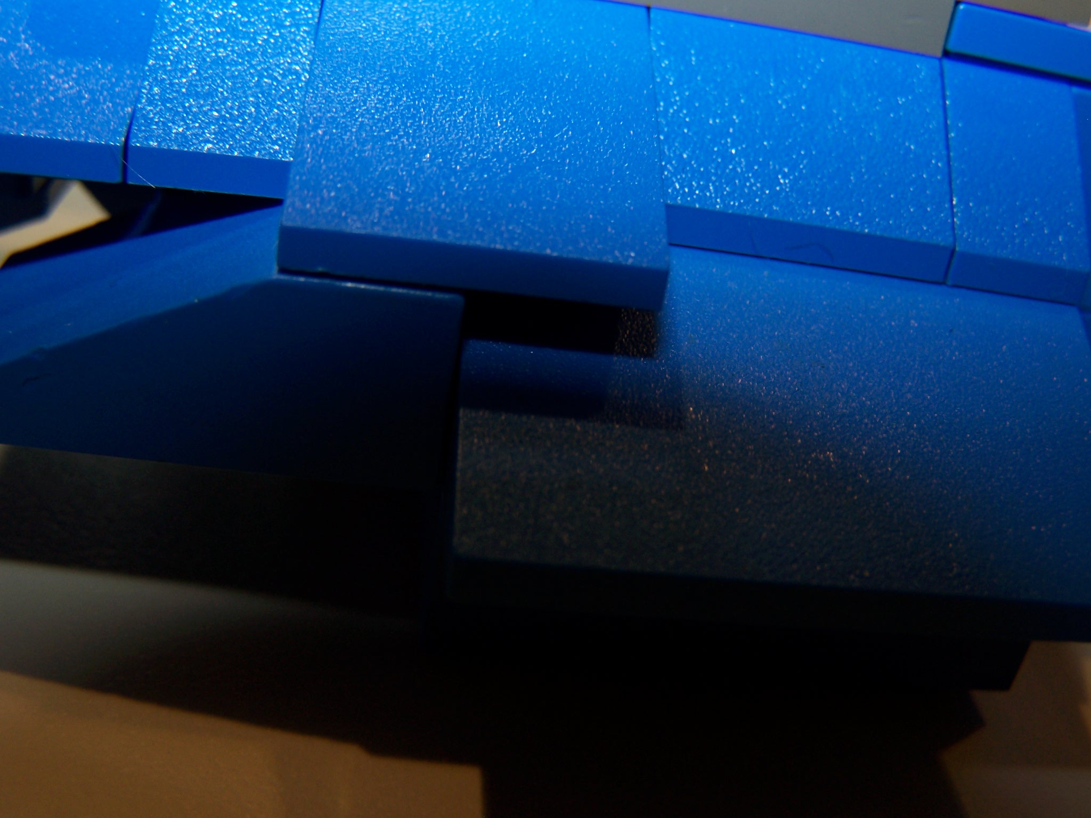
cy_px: 409
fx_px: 1198
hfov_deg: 49.0
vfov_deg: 37.7
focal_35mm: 38
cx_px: 546
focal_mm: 6.3
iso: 80
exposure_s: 1/60
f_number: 2.8
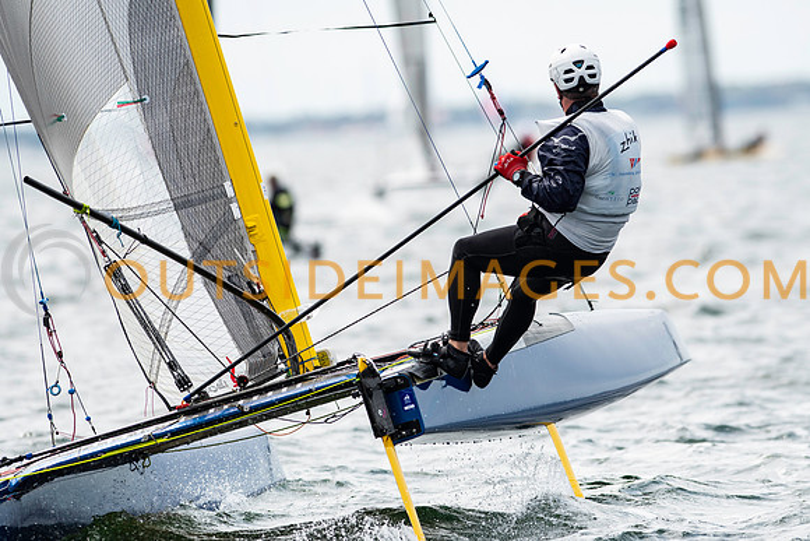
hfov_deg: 4.6
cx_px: 405
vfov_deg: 3.1
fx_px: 10127
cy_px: 270
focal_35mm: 450
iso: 400
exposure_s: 1/5000
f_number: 5
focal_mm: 300
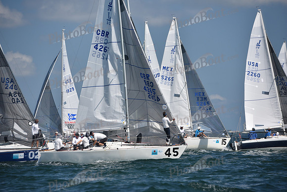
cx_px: 144
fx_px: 1595
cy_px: 96
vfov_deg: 6.9
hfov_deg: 10.3
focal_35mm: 200
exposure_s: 1/1250
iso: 250
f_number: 5.6
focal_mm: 200
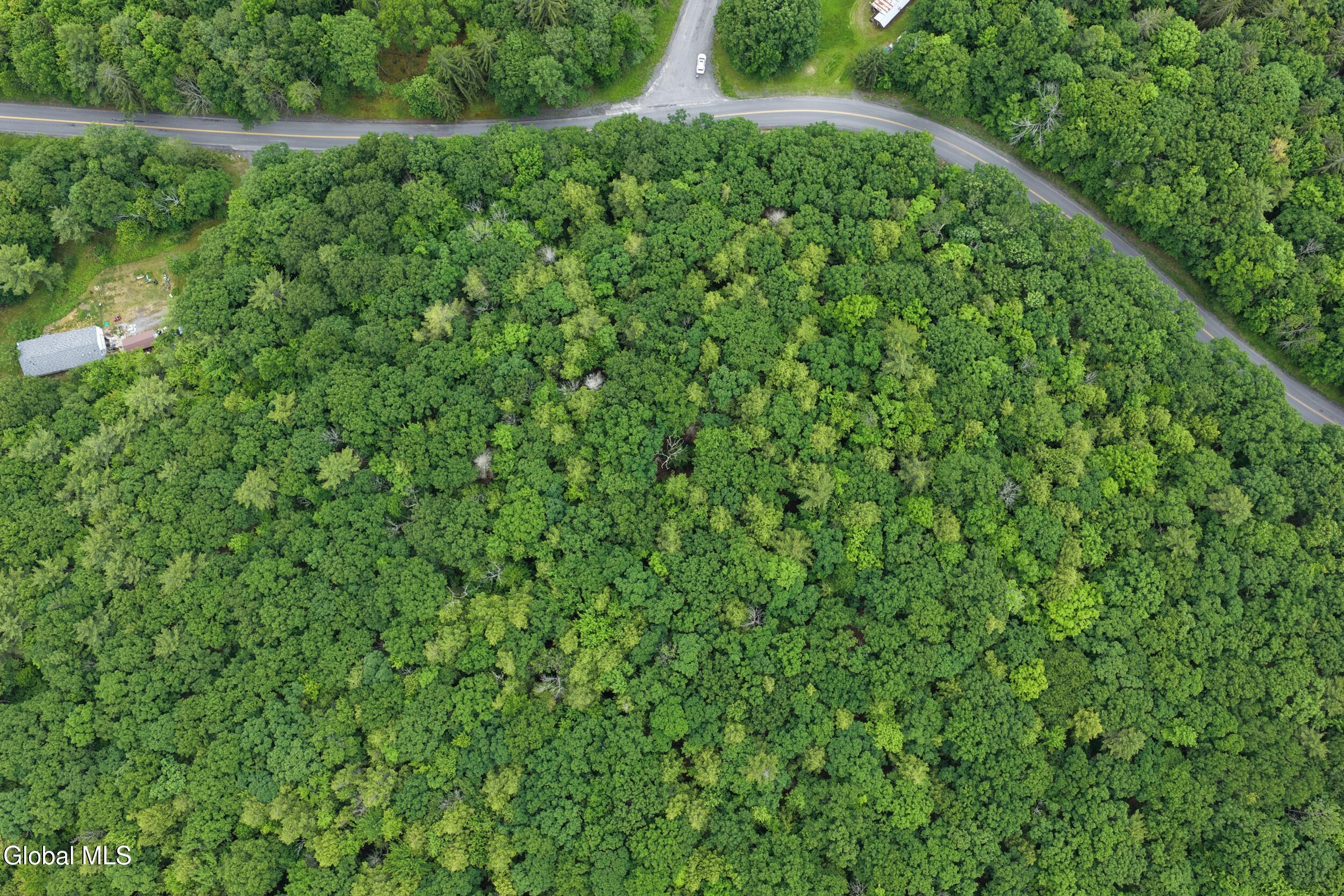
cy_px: 448
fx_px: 1045
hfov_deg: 65.5
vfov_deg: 46.4
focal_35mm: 28
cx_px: 672
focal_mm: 14.45
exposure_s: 1/320
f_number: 2.8
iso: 100
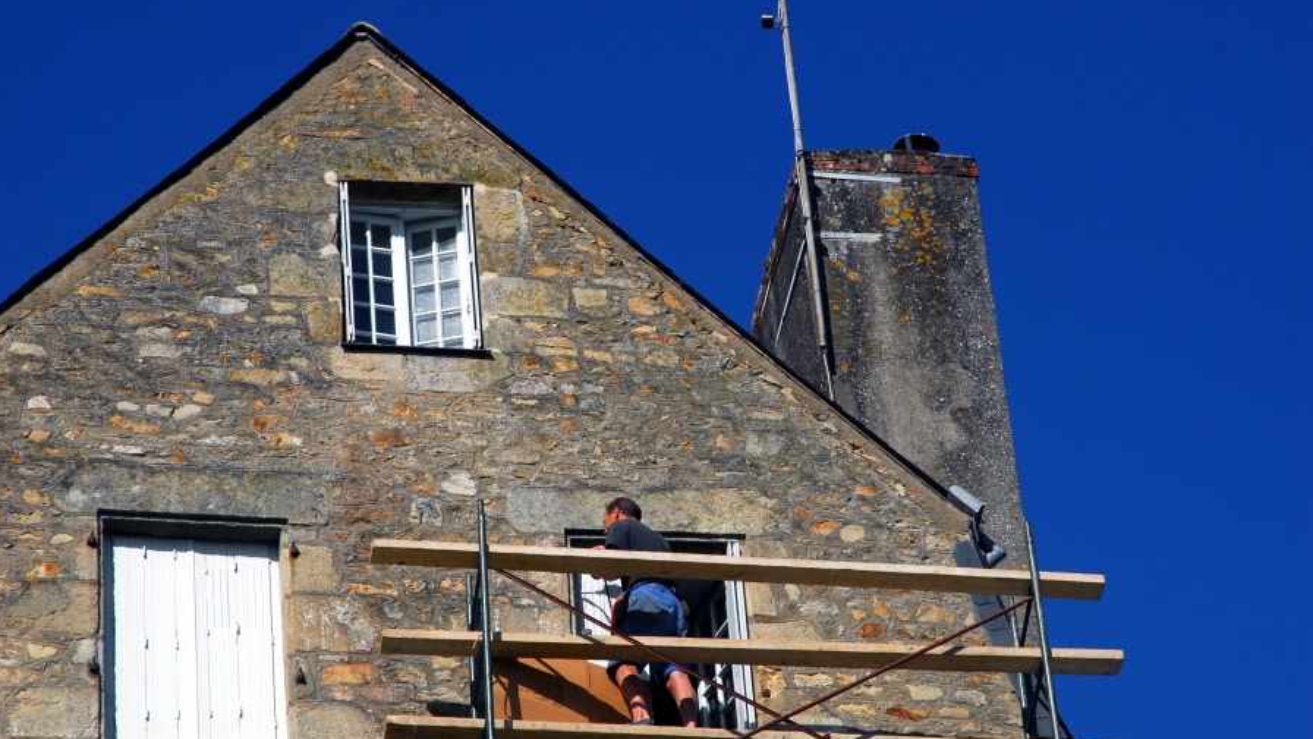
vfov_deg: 7.7
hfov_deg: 13.6
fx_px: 5501
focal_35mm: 158
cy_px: 435
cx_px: 655
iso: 200
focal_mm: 100
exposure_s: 1/500
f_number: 11
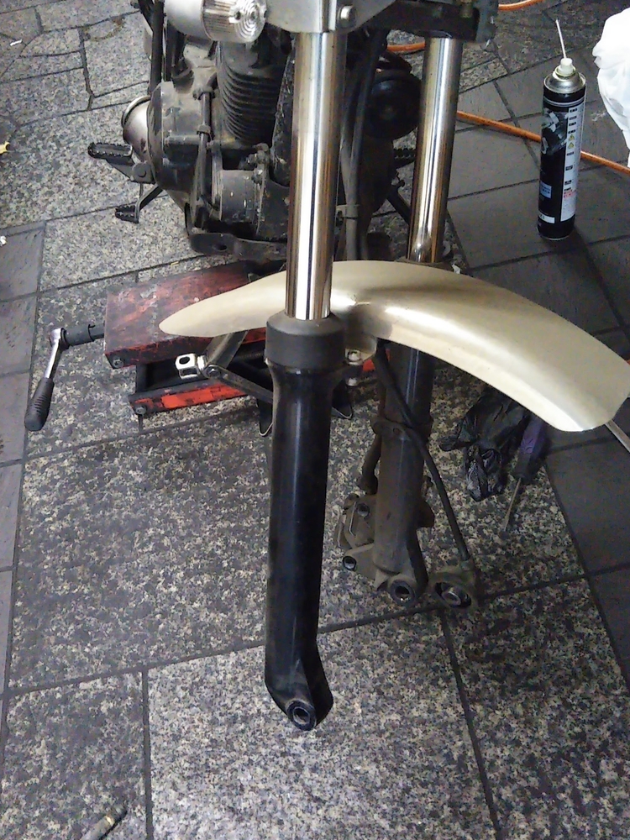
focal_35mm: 36
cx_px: 312
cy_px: 389
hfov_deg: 39.7
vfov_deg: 51.3
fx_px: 874
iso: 836
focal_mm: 4
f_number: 2.2
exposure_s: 1/23
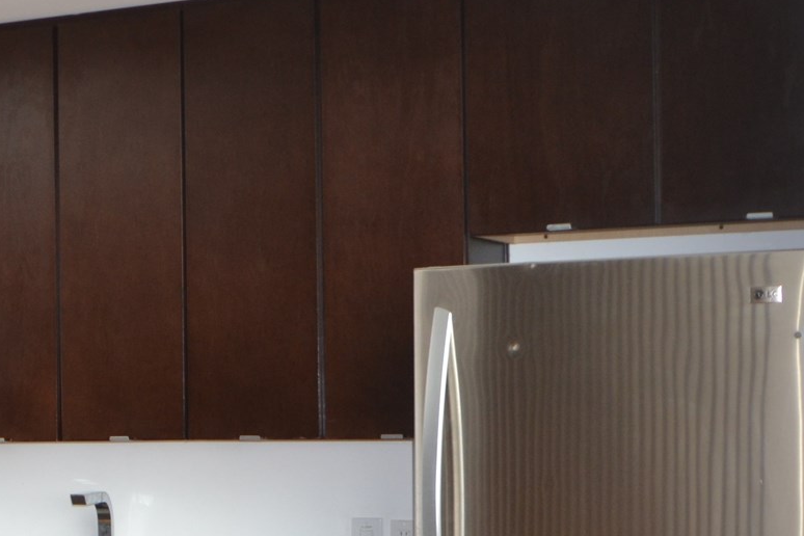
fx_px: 2255
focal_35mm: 101
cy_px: 440
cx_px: -294
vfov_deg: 13.5
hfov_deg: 18.5
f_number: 4.5
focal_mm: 24
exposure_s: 1/125
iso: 400
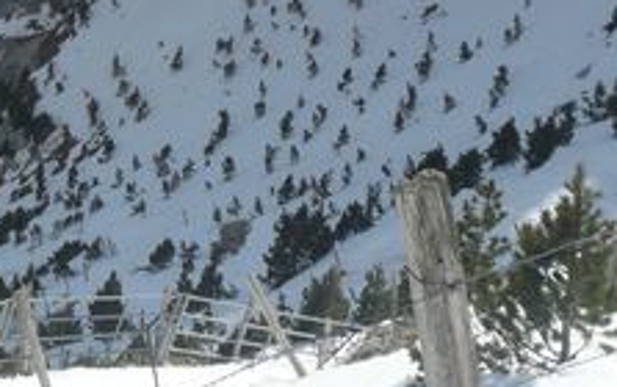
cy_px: 19
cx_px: 94
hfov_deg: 23.8
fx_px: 1431
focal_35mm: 85
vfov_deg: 15.2
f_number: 8
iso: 100
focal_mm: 4.6
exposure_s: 1/320
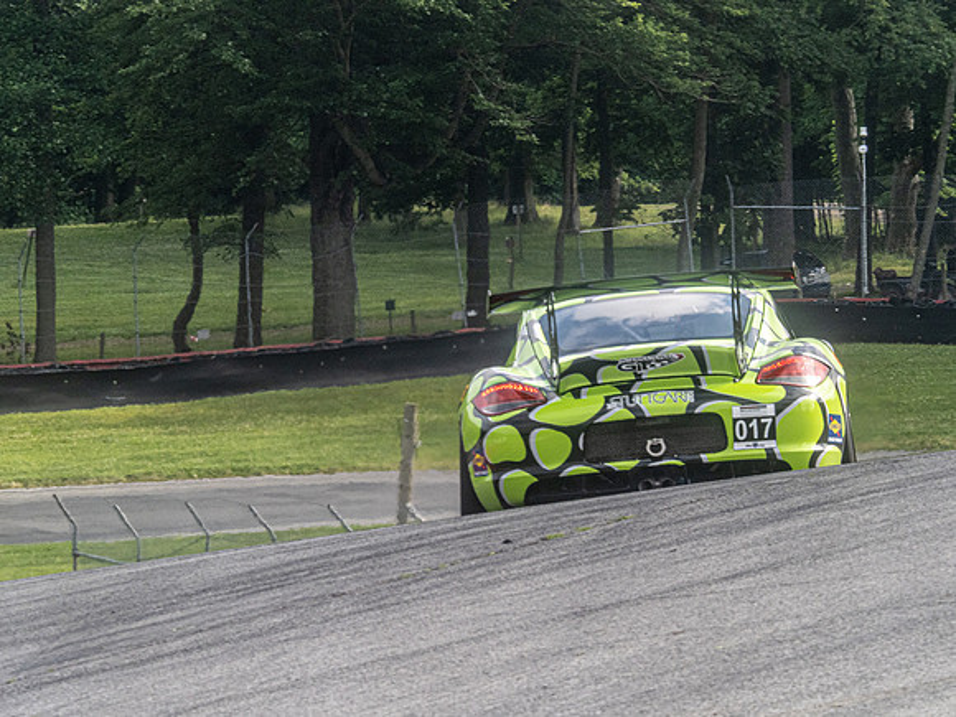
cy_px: 358
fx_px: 10522
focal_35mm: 381
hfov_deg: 5.2
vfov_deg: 3.9
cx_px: 478
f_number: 18
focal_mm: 190
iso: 400
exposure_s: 1/160
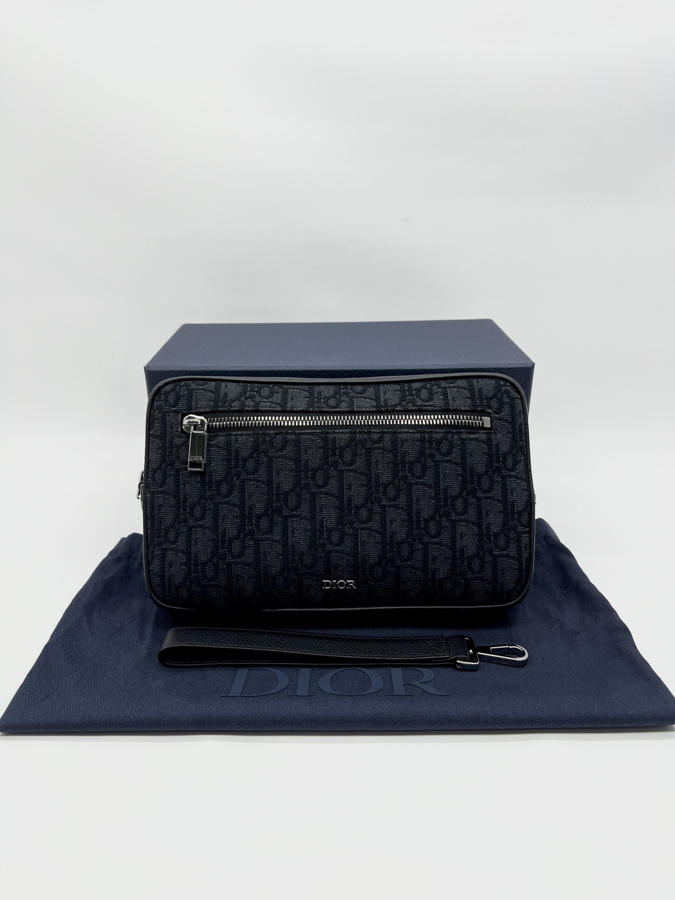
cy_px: 450
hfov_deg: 53.1
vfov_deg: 67.3
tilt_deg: -21.1
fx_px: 676
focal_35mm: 26
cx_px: 338
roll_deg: +0.0
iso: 40
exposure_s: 1/230
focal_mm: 5.7
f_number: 1.5
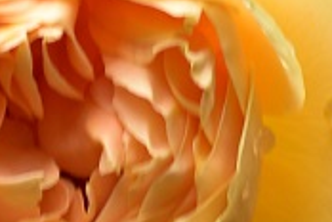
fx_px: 2582
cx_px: 114
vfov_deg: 4.9
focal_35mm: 280
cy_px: 172
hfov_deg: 7.4
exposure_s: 1/40
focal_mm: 40
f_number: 13
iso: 250
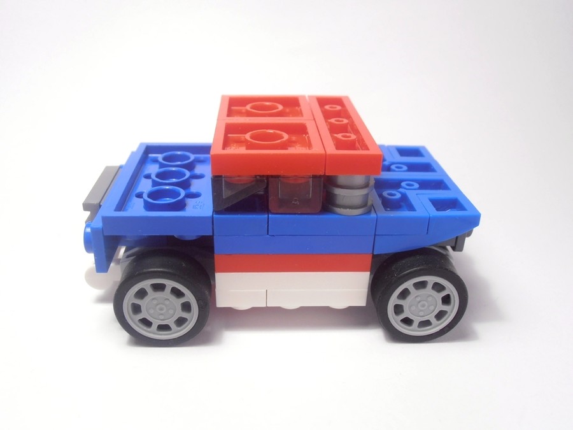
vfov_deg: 38.7
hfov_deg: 50.1
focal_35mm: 37
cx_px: 286
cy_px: 215
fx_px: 612
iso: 80
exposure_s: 1/50
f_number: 3.9
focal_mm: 6.61
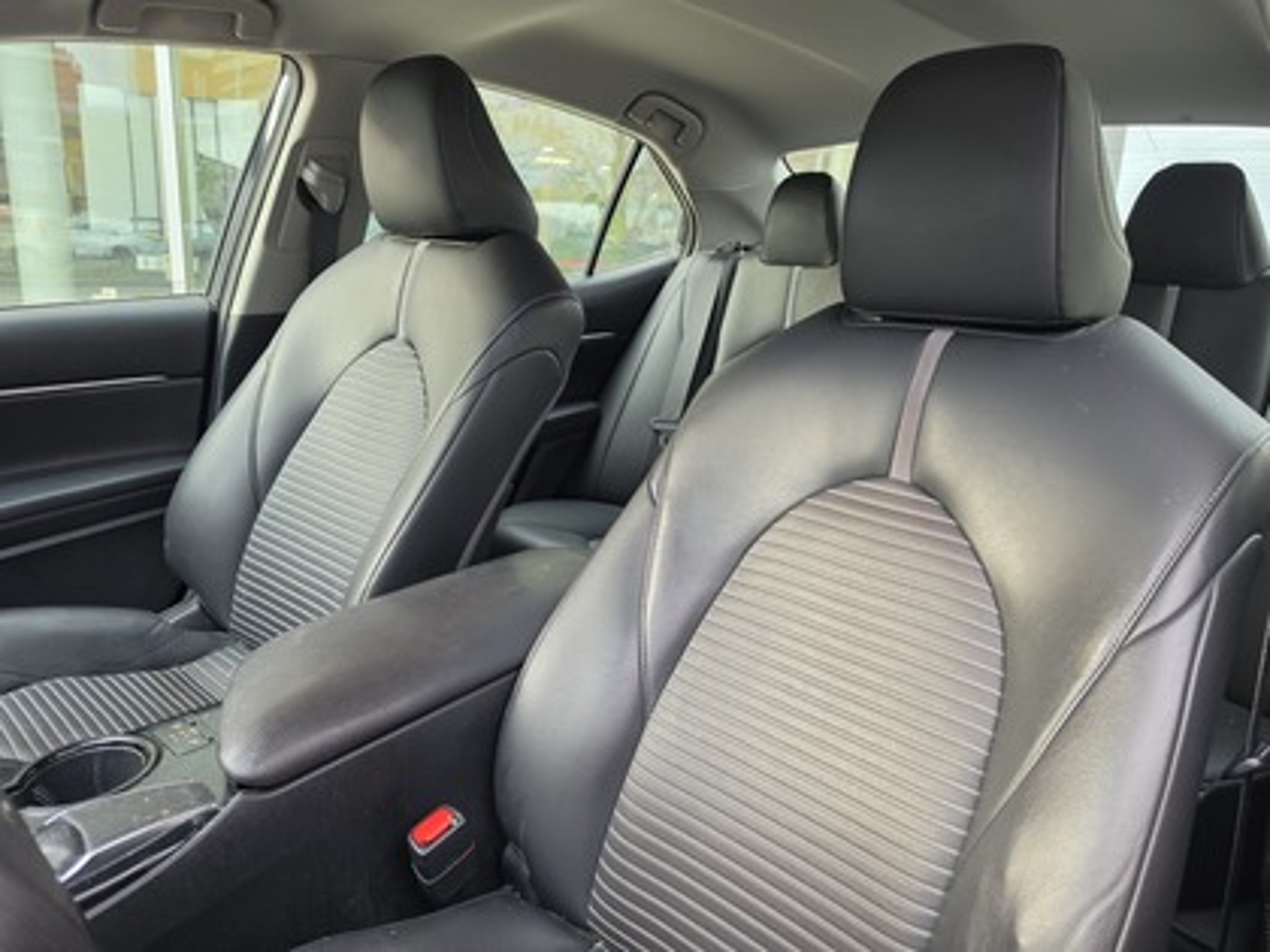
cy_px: 476
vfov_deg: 58.9
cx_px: 635
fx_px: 844
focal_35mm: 23
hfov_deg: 73.9
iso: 125
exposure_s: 1/180
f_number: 1.4
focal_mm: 6.5
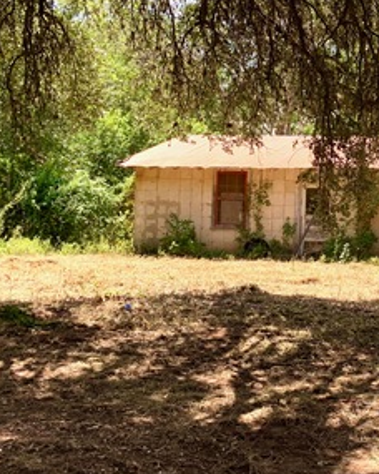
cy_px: 175
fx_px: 799
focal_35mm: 57
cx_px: 364
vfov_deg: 32.8
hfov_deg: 25.6
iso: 25
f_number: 1.8
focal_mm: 4.25
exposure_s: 1/408
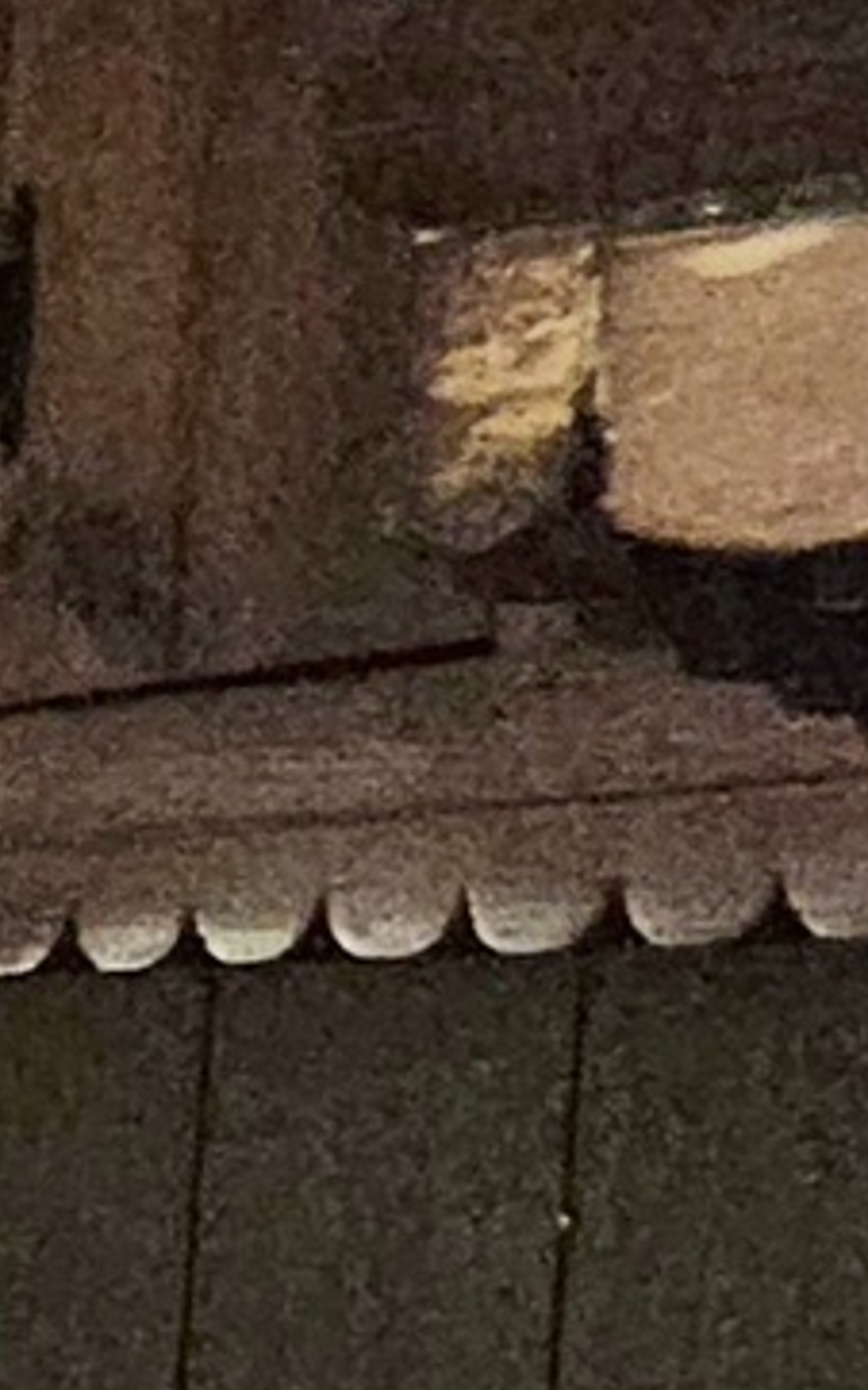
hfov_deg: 5.7
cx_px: -3952
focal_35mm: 117
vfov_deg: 17.2
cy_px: 1547
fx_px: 4432
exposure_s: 1/60.2
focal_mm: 2.2
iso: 64
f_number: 1.9
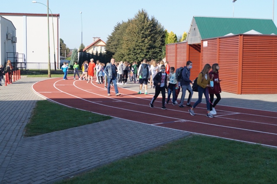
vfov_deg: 29.8
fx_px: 346
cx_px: 138
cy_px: 92
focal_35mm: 45
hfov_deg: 43.6
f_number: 9
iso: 1600
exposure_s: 1/2000
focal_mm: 30
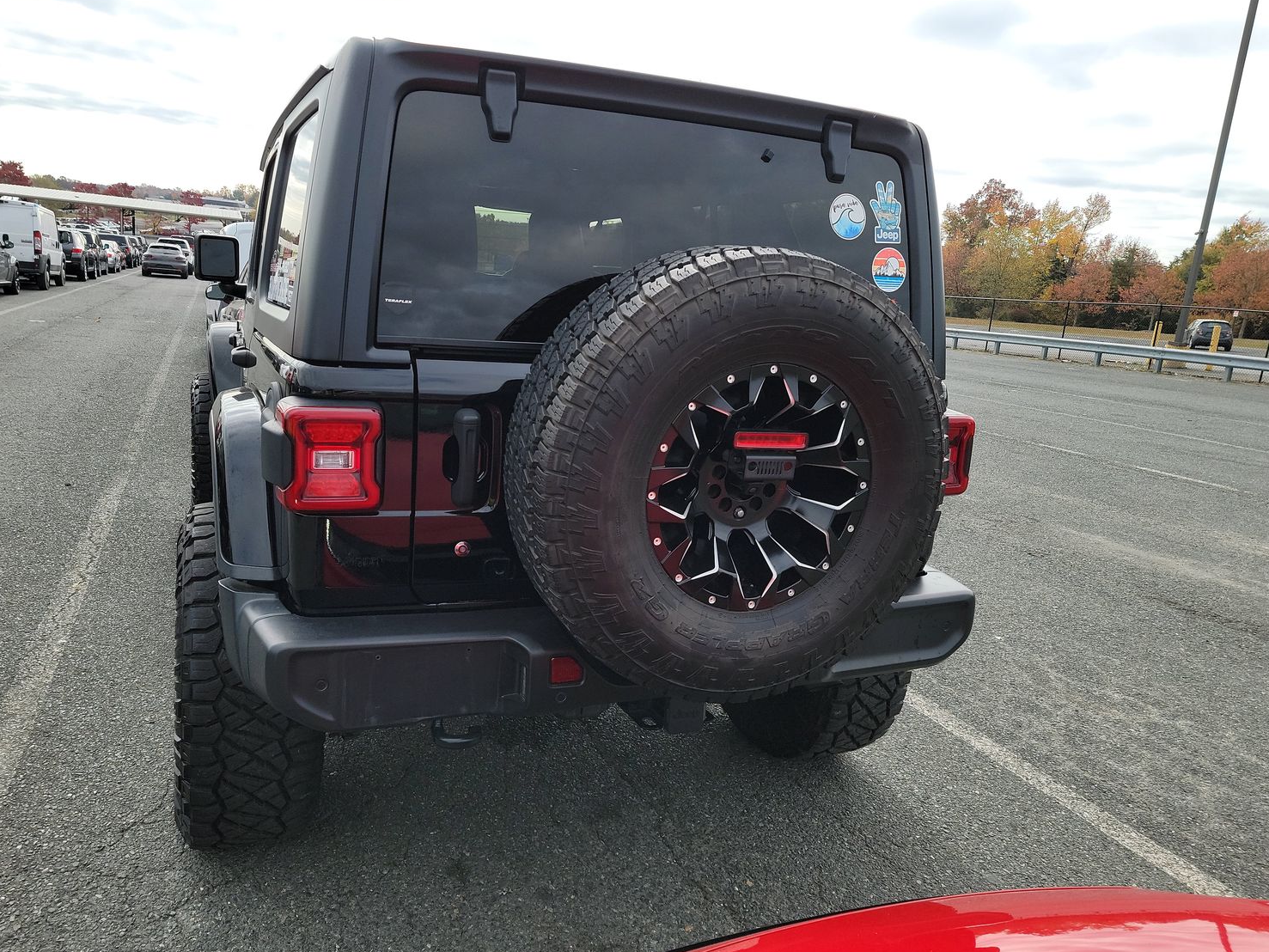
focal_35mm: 26
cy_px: 461
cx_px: 602
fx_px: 953
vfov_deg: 53.1
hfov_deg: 67.3
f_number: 1.8
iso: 50
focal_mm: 6.7
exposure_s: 1/483
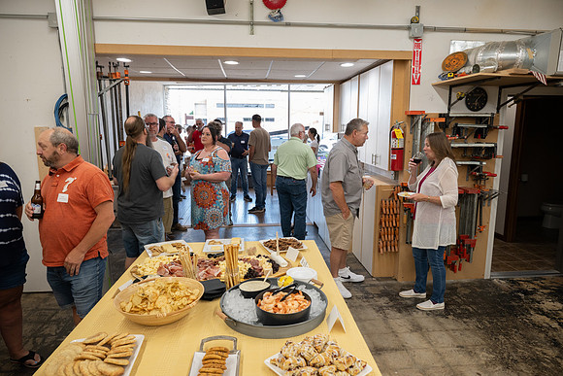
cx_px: 282
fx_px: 375
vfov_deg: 53.2
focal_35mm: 24
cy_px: 188
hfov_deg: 73.7
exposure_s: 1/125
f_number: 5.6
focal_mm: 24
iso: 1600
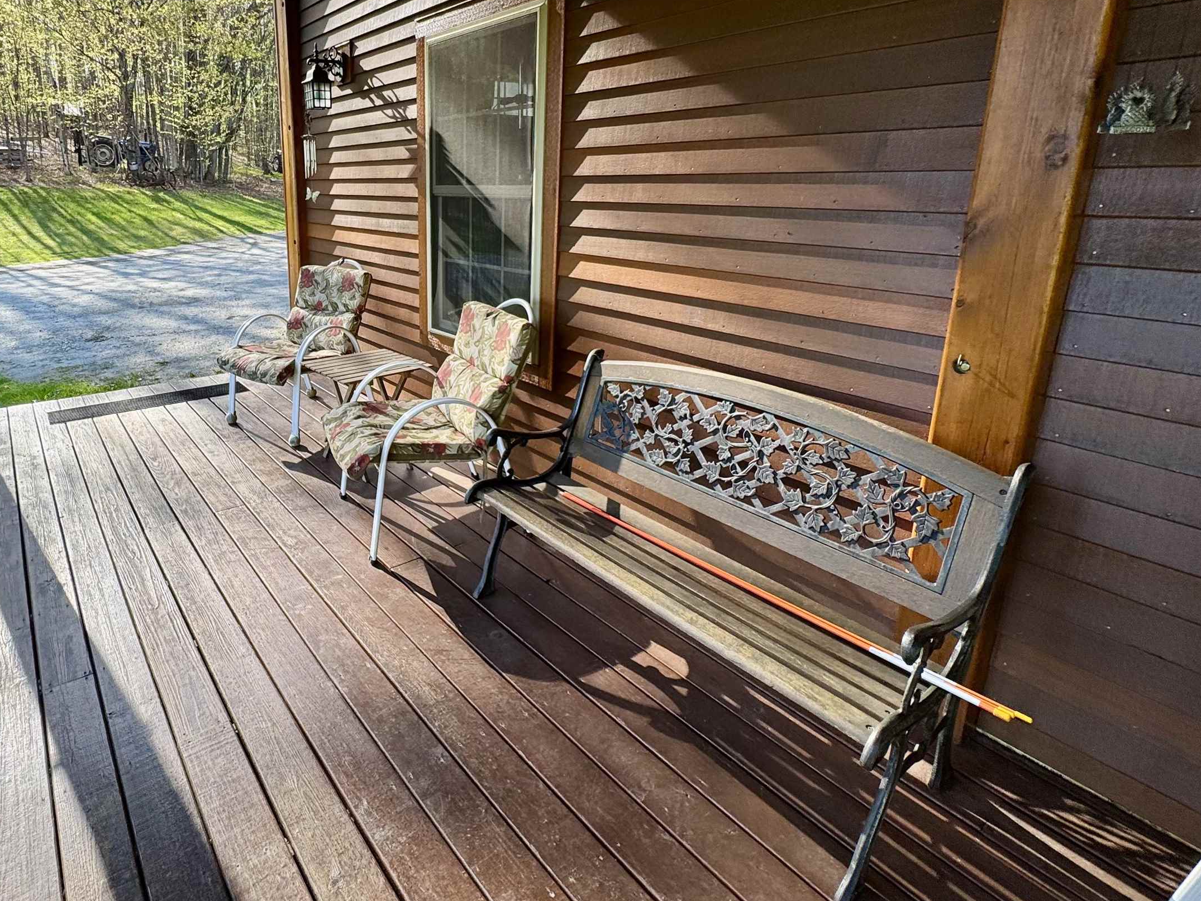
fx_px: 694
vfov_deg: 65.1
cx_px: 422
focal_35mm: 20
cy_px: 341
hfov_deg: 79.6
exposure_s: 1/296
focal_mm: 2.22
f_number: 2.2
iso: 40
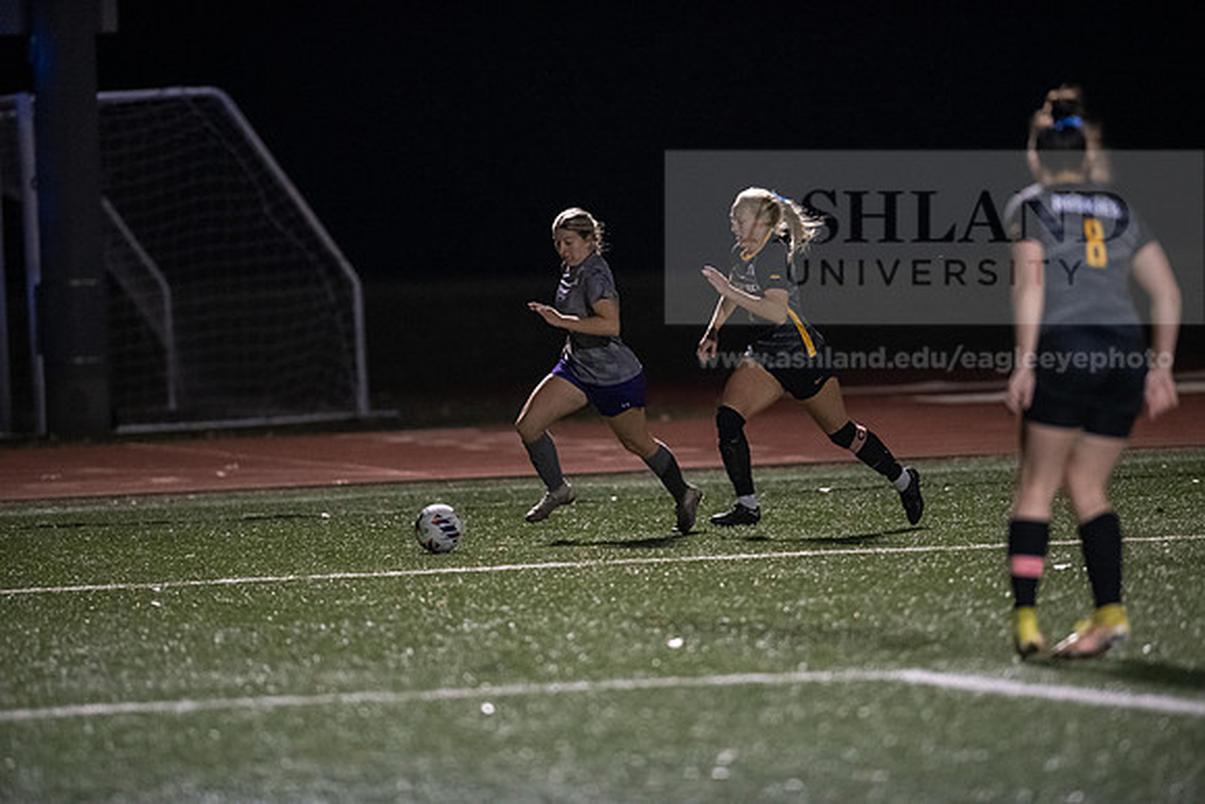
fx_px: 10044
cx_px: 602
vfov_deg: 4.6
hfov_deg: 6.9
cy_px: 402
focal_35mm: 300
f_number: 2.8
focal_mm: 300
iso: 8000
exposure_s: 1/1000
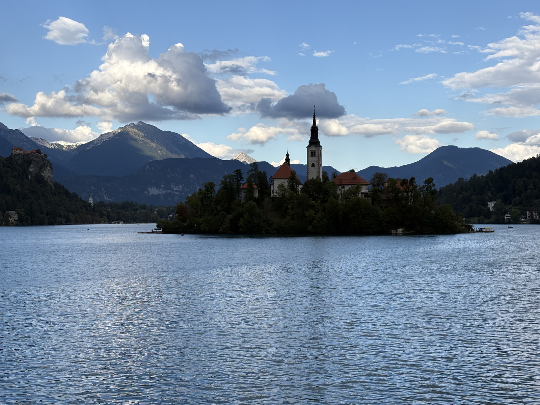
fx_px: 811
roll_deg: +0.8
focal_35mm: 52
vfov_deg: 28.0
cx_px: 270
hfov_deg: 36.8
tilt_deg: +1.7
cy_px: 202
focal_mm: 5.96
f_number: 1.6
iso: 32
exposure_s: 1/1957
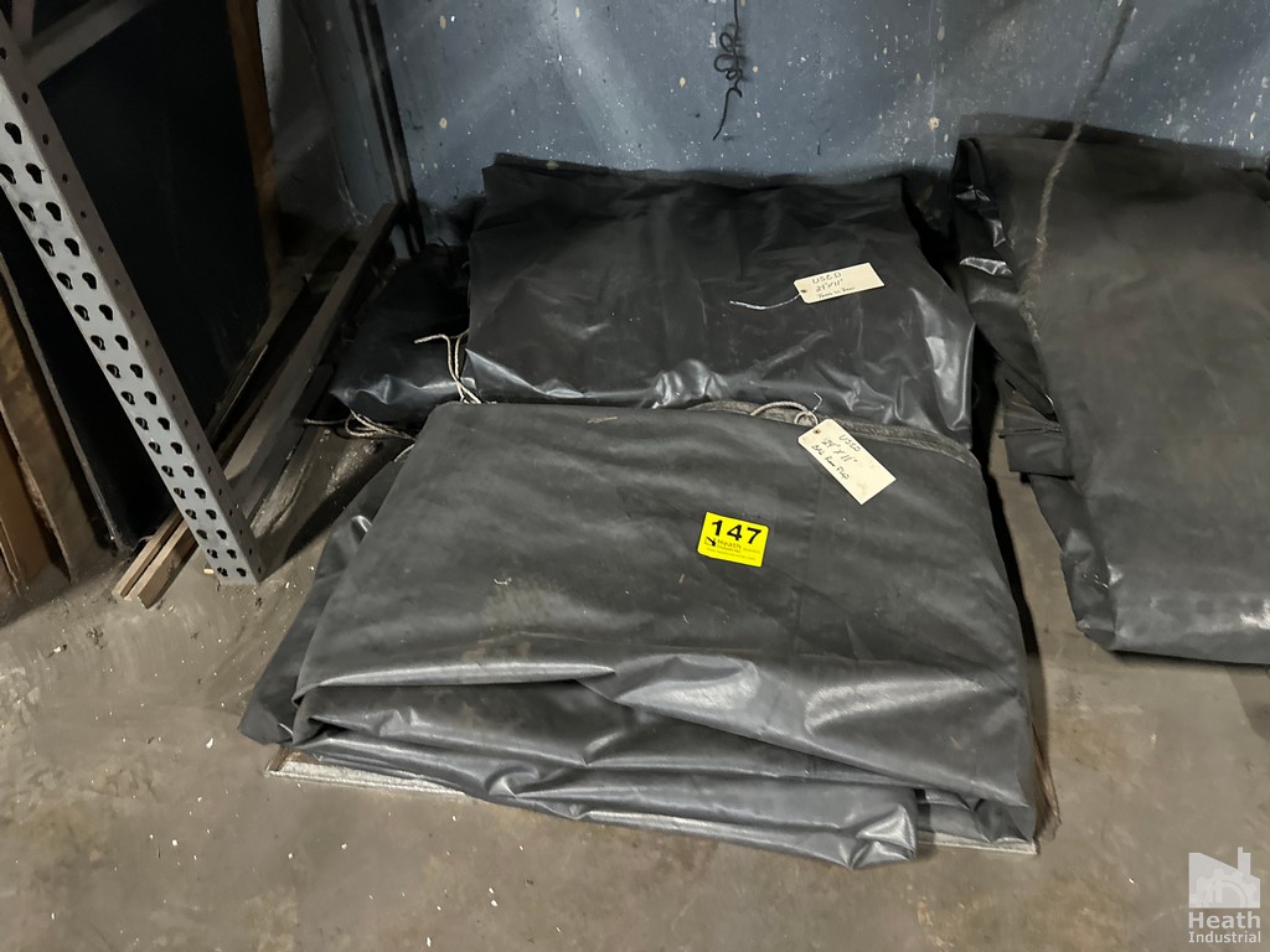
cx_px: 635
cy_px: 476
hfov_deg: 71.6
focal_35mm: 24
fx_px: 881
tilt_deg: -42.5
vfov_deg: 56.8
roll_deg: -2.9
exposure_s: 1/30
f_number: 1.78
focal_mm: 6.86
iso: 1250
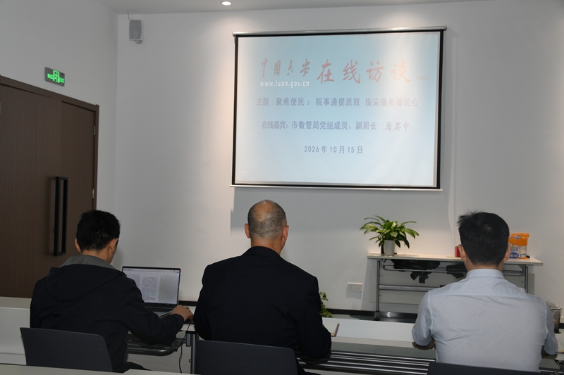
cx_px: 282
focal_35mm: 38
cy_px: 188
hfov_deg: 50.7
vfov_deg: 35.0
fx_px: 595
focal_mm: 38
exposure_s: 1/60
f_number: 5.6
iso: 500
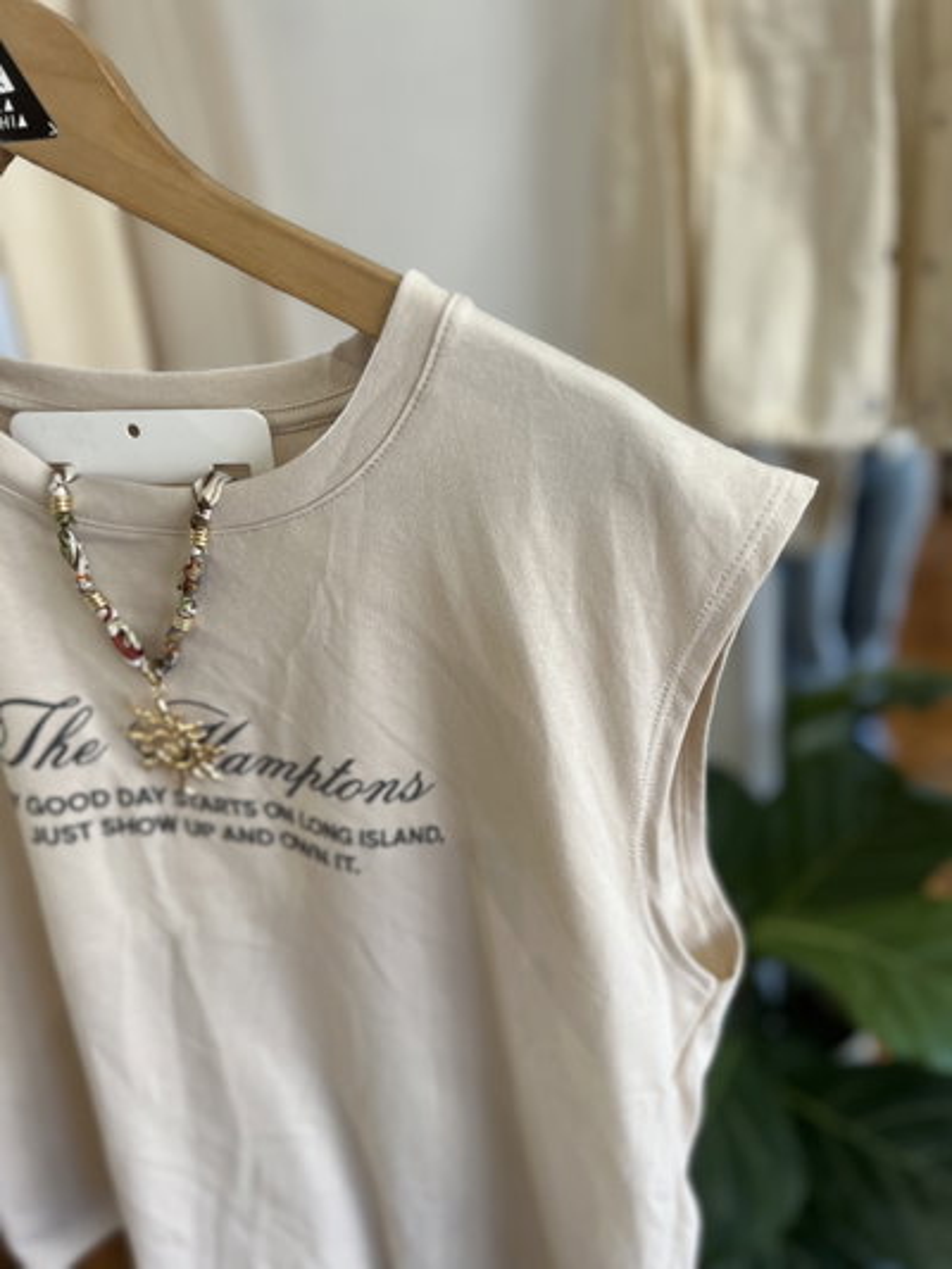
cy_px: 634
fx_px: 953
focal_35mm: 26
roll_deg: +6.5
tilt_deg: -24.6
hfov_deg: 53.1
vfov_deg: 67.3
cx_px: 476
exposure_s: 1/121
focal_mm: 5.7
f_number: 1.5
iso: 80
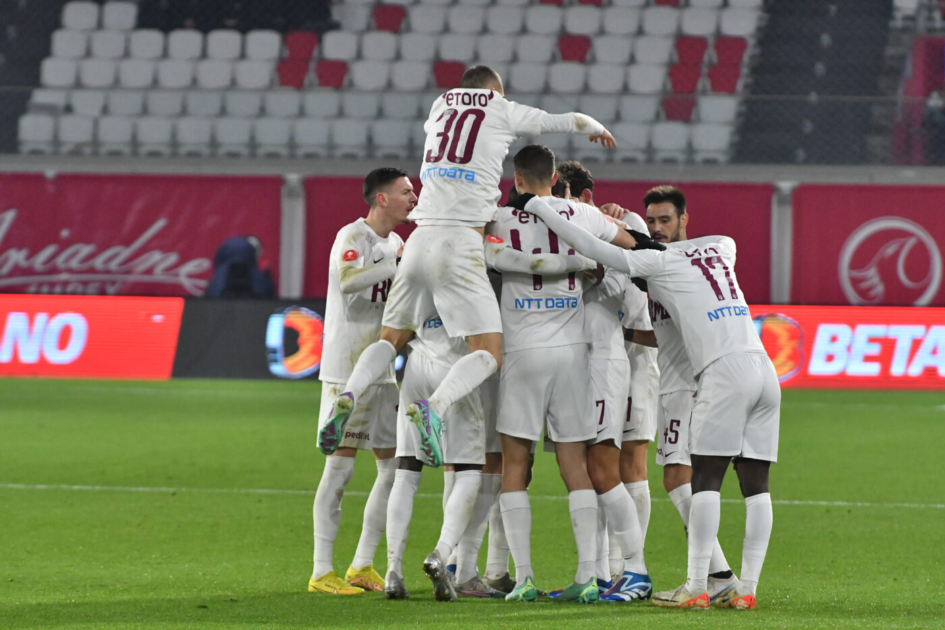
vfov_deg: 3.8
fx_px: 9448
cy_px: 315
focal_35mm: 360
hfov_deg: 5.7
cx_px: 472
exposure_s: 1/1600
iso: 3200
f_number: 5
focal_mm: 240
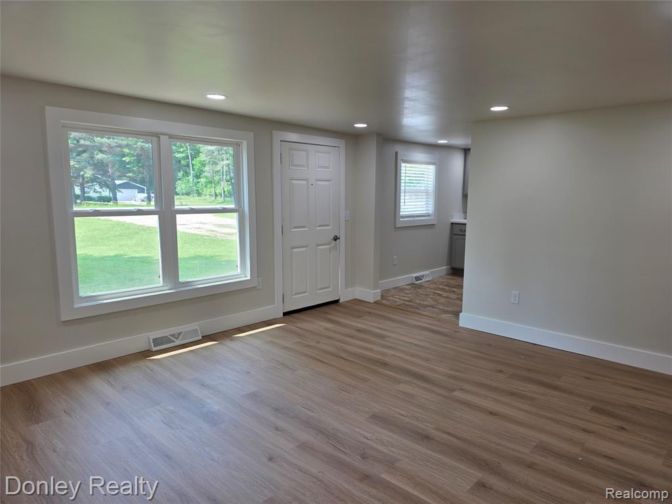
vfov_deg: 58.9
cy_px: 252
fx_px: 446
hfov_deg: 73.9
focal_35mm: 23
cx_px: 336
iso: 25
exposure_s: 1/120
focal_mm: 6.3
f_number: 1.7
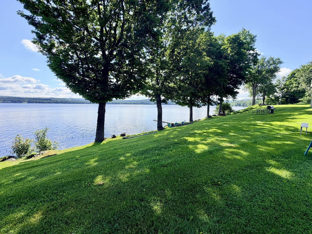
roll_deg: -0.4
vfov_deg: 85.7
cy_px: 117
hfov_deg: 102.1
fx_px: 126
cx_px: 156
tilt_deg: -5.2
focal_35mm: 14
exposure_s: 1/770
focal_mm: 2.22
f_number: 2.2
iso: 32
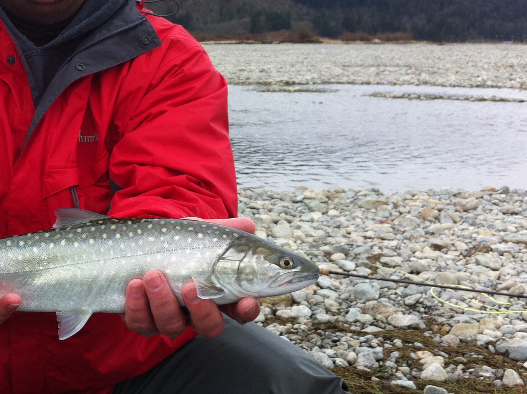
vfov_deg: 22.0
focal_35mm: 66
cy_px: 110
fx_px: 1003
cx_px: 63
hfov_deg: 28.4
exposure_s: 1/155
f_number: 2.8
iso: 80
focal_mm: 3.85
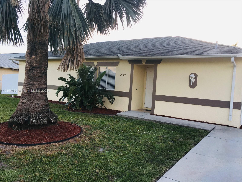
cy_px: 91
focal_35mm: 29
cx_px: 121
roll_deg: -3.4
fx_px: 203
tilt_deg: -2.0
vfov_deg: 48.2
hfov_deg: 61.7
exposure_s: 1/252
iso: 25
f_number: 2.2
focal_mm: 4.15
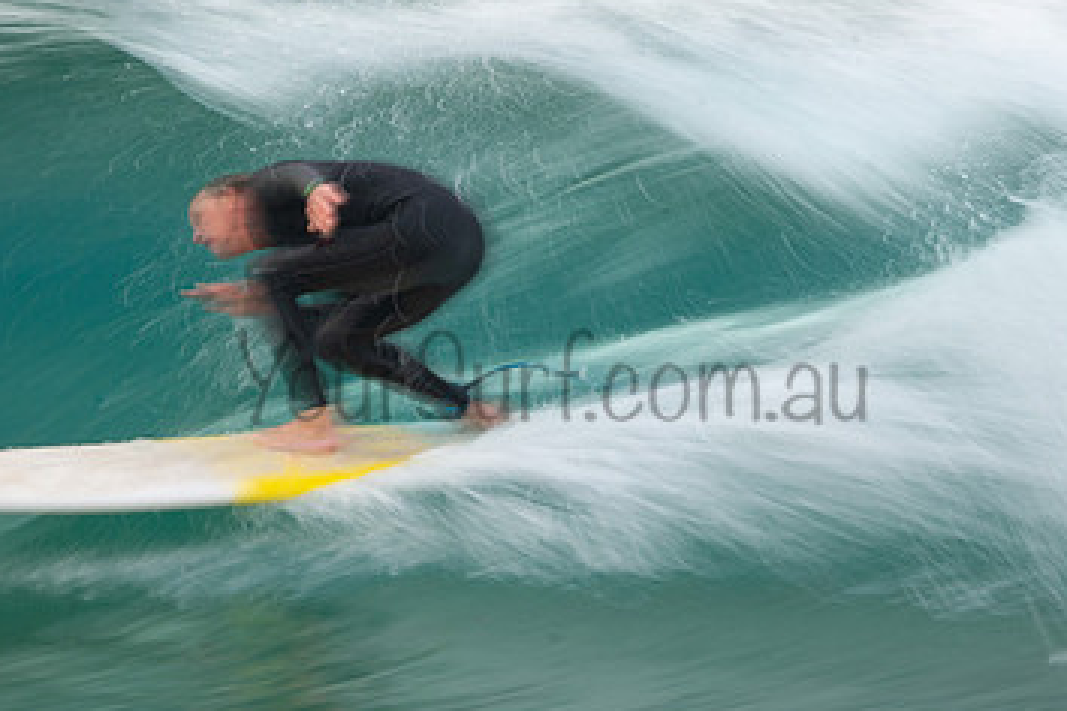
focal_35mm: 860
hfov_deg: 2.4
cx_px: 549
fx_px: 25487
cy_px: 351
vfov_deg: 1.6
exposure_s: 1/15
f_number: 20
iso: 100
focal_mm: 350
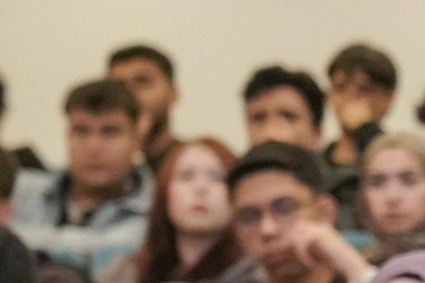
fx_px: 3600
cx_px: 1111
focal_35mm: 305
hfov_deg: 6.4
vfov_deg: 4.5
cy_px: 405
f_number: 4
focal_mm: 53
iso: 6400
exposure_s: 1/160
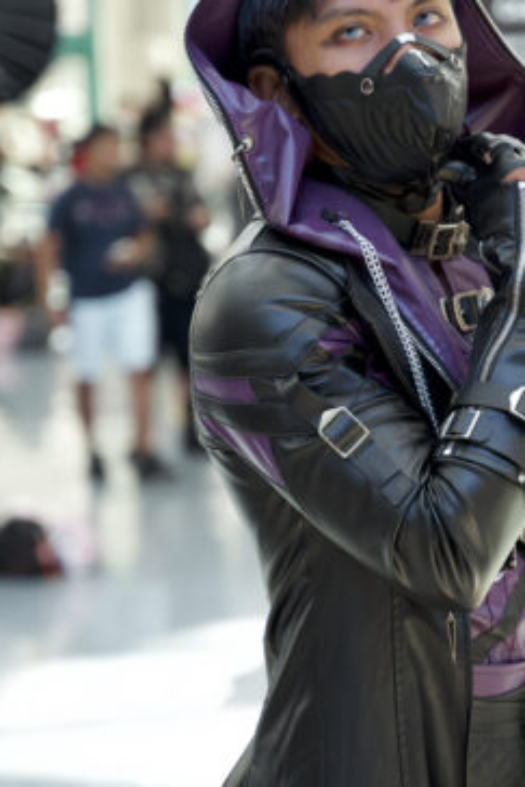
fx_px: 2885
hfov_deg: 10.4
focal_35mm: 132
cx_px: 422
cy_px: 424
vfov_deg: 15.5
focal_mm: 75
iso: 1000
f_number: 2.8
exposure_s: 1/400
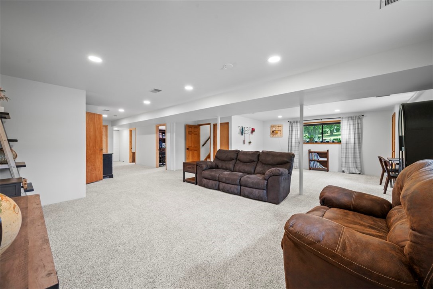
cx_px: 216
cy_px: 144
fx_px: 168
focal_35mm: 14
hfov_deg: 104.3
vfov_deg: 81.2
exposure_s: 1/3
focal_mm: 14
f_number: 8
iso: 400
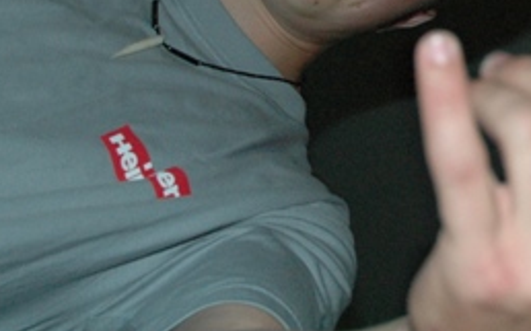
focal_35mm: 102
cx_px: 471
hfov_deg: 20.0
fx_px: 1479
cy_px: -35
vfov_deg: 12.6
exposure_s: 1/60
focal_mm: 27
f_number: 4.5
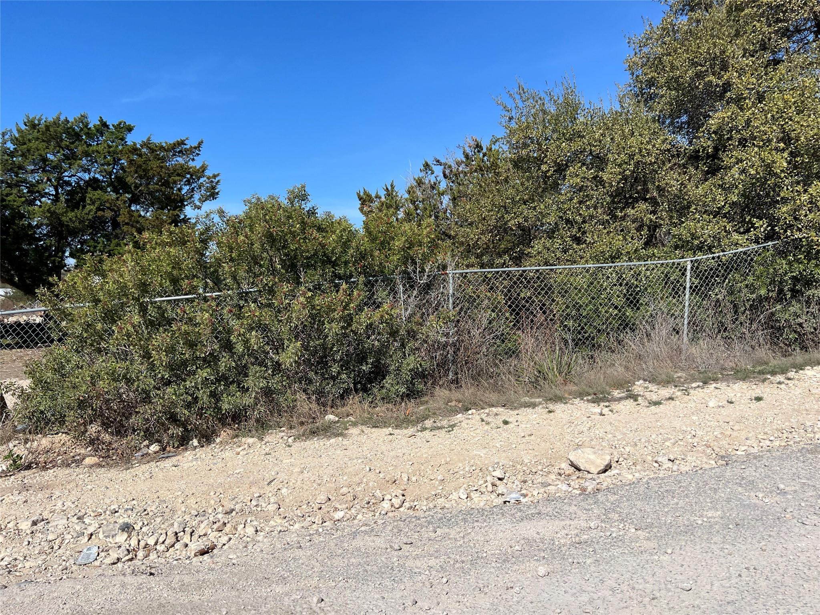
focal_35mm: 26
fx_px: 616
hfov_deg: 67.3
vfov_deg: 53.1
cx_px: 410
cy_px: 308
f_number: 1.5
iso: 50
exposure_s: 1/6579
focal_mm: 5.7
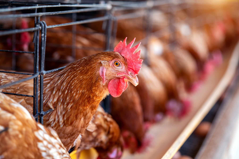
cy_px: 79
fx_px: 604
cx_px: 119
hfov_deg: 22.4
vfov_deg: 15.0
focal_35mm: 91
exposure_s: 1/80
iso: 160
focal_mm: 90
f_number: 3.5
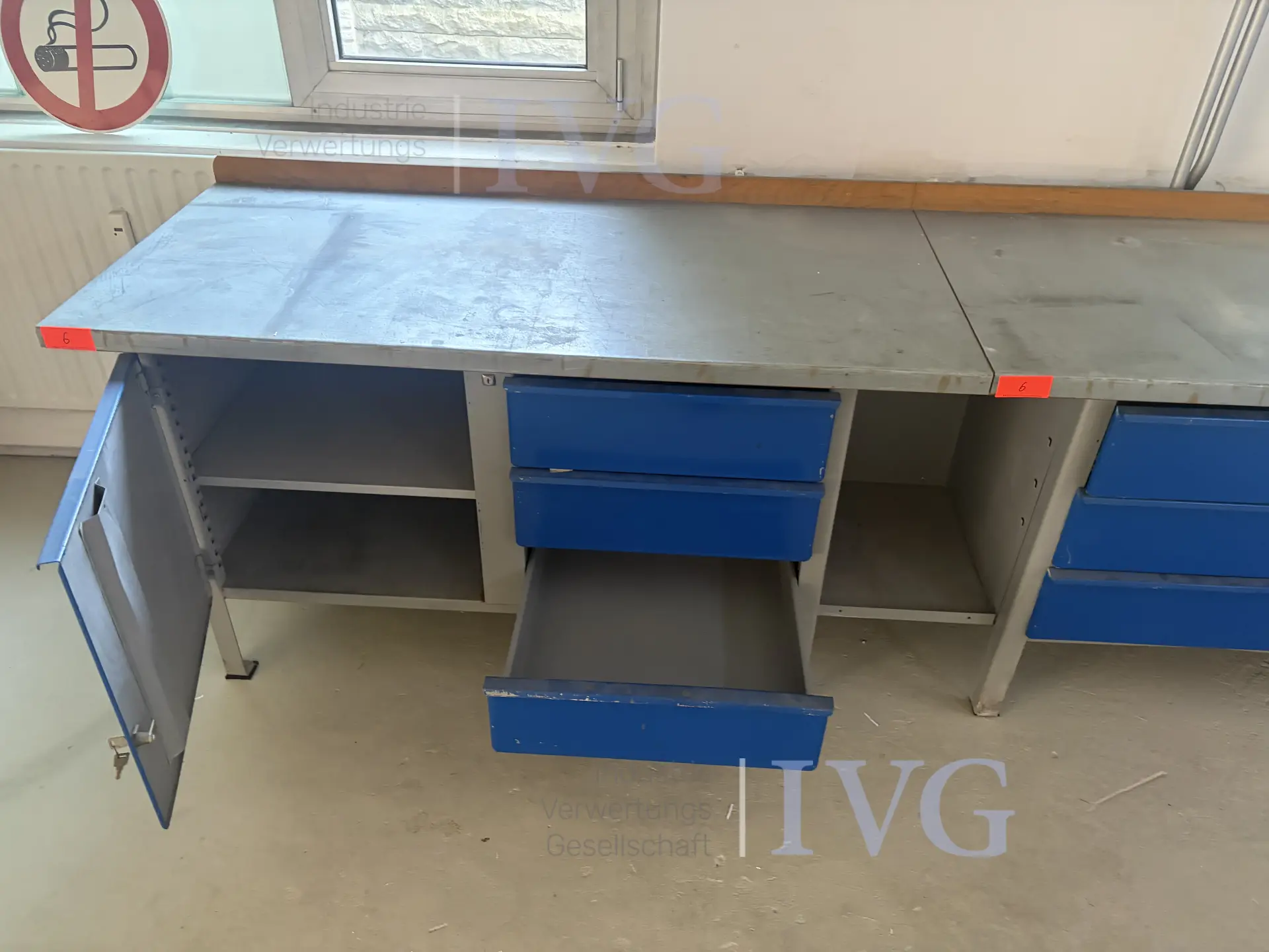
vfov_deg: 53.1
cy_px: 476
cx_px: 634
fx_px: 953
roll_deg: +0.1
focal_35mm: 26
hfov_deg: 67.3
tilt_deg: -33.1
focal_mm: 5.96
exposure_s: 1/60
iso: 400
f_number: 1.6
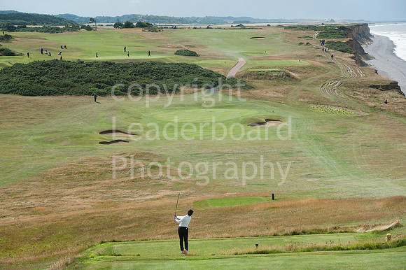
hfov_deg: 20.8
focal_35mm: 98
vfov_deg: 13.9
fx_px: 1105
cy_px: 135
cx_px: 203
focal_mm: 98
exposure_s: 1/3200
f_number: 5.6
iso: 500
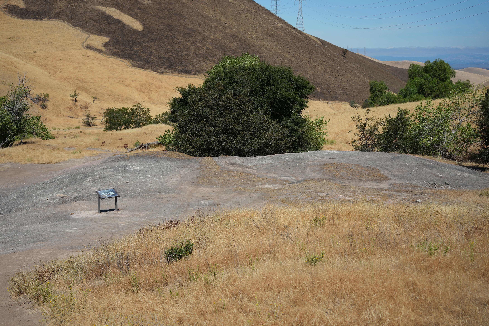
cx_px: 244
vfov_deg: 27.0
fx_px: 679
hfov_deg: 39.6
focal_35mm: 50
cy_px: 163
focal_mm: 50
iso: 250
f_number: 4.5
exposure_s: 1/2500
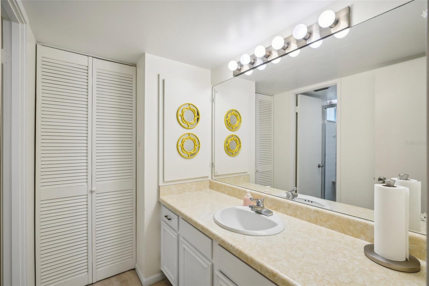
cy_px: 143
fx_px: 191
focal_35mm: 16
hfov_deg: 96.7
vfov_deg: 73.7
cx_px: 214
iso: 400
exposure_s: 1/40
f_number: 8
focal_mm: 16
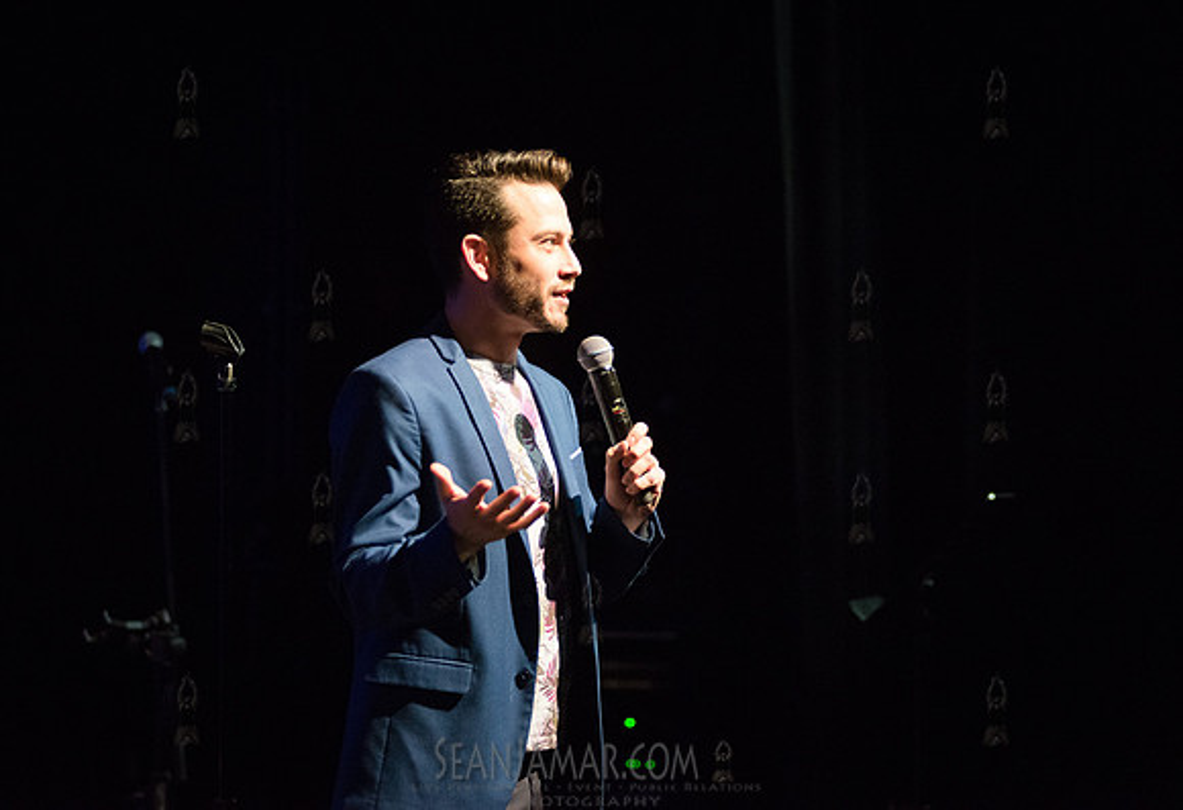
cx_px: 535
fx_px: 3783
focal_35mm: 114
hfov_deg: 17.8
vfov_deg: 12.2
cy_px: 377
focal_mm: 105
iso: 4000
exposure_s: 1/500
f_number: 2.8
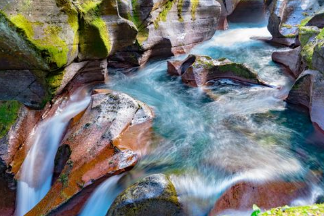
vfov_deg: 43.5
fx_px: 270
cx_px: 171
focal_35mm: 30
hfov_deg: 61.9
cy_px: 108
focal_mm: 28
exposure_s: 1.6
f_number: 8
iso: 100
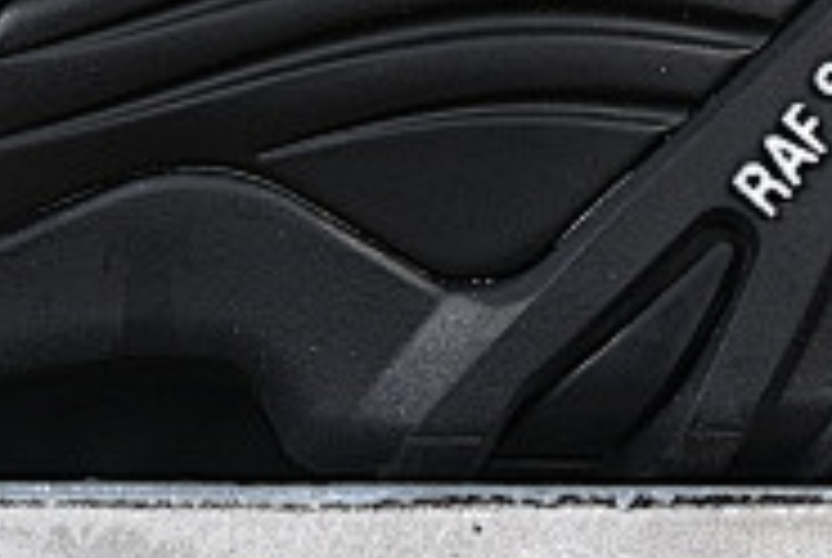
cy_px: -526
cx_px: -207
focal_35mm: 437
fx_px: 10116
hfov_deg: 4.7
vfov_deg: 3.1
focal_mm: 50
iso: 160
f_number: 6.3
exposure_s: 1/50
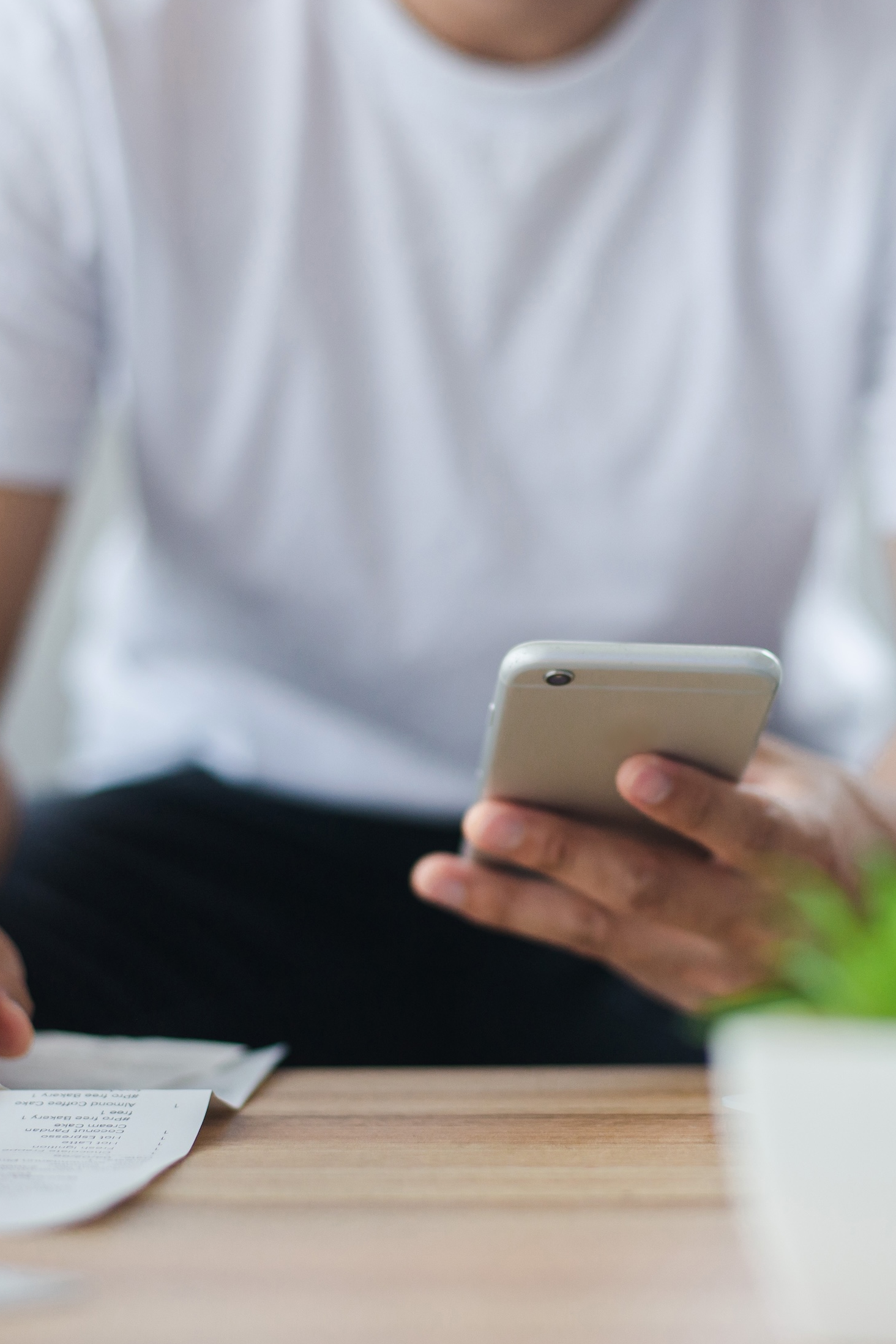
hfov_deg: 16.6
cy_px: 708
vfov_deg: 24.8
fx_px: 3061
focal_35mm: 82
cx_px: 584
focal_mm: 50
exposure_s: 1/250
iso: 320
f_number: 2.2
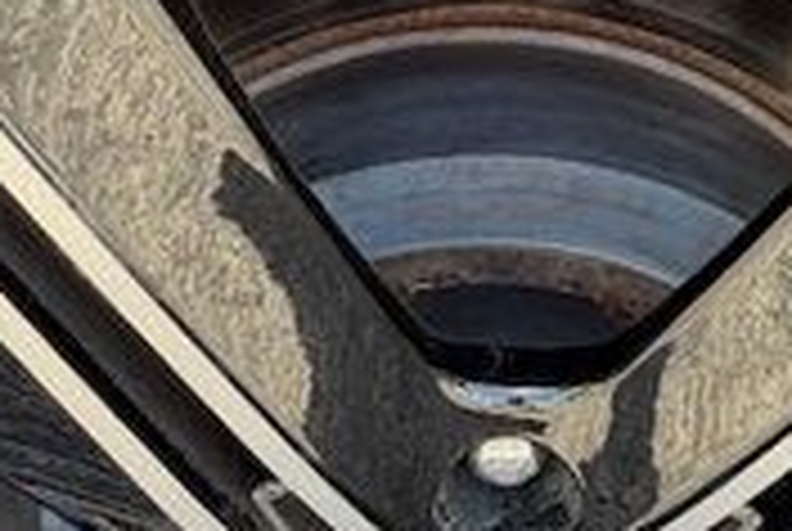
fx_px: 3195
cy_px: 405
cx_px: 518
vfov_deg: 9.5
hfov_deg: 14.1
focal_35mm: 145
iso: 160
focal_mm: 6.76
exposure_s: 1/223
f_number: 1.78
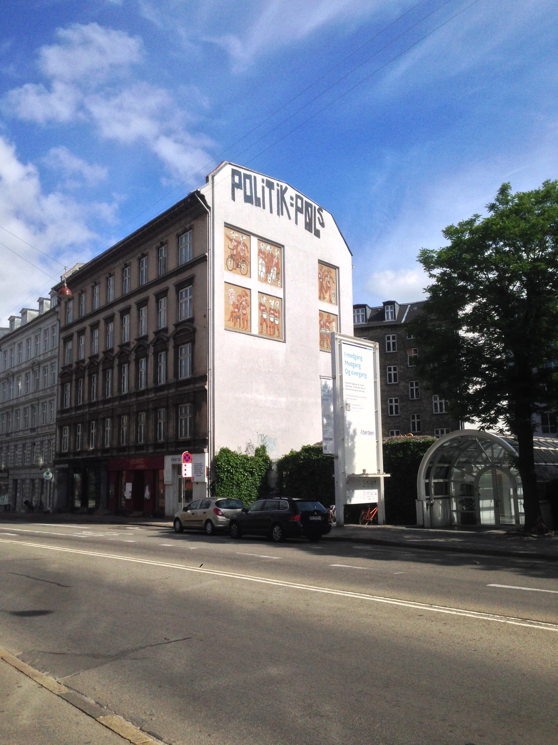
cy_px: 372
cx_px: 279
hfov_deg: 42.9
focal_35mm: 33
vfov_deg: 55.4
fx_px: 709
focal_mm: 4.12
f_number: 2.4
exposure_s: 1/3012
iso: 50
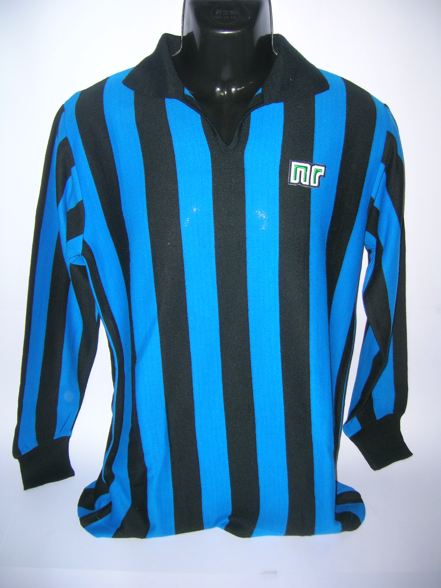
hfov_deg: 41.8
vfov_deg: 54.0
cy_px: 294
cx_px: 220
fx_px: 578
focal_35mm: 34
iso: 50
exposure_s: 1/60.1
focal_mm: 5.7
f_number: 2.9
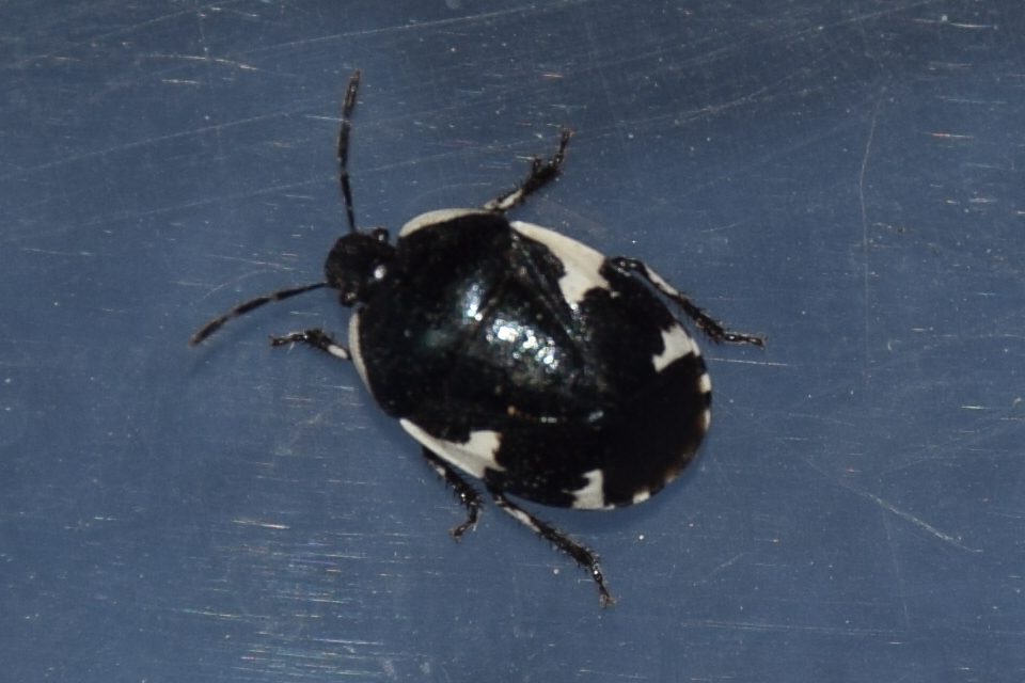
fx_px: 5979
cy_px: 342
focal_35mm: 210
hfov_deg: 9.8
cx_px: 512
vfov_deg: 6.5
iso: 100
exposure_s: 1/60
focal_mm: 140
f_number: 8
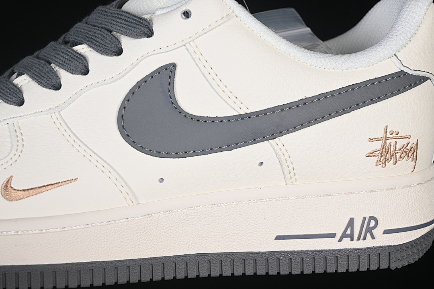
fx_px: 904
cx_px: 217
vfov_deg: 18.2
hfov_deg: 27.0
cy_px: 144
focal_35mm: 75
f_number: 7.1
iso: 160
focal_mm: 50
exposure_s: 1/60
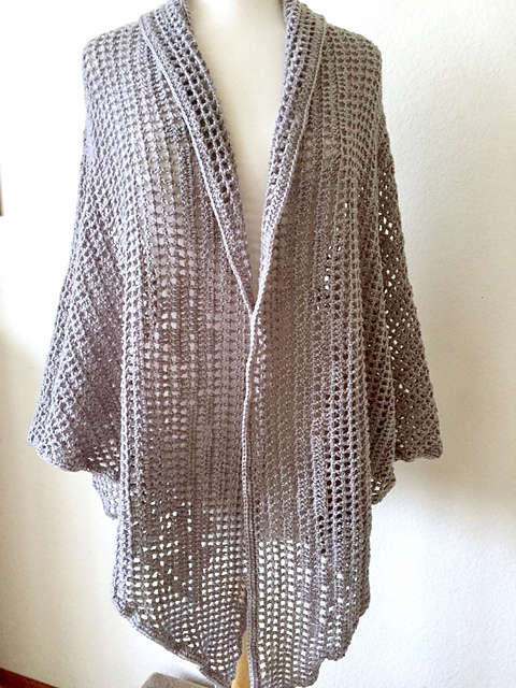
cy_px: 344
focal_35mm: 29
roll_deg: -1.3
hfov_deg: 48.2
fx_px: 576
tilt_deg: -15.4
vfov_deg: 61.7
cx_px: 258
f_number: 2.2
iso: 250
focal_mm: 4.15
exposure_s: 1/20
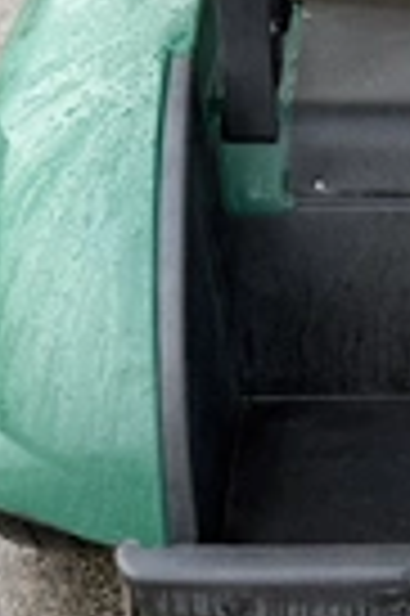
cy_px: 207
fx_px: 1250
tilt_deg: -33.4
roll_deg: -5.5
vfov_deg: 27.6
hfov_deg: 17.6
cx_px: 518
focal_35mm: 73
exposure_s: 1/121
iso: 80
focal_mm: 6.76
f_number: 1.78
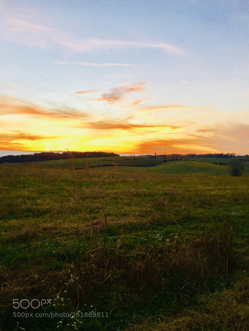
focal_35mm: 29
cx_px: 124
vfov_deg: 61.7
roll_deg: -1.0
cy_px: 166
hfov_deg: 48.2
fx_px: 278
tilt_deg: -1.7
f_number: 2.2
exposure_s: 1/120
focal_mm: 4.15
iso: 40
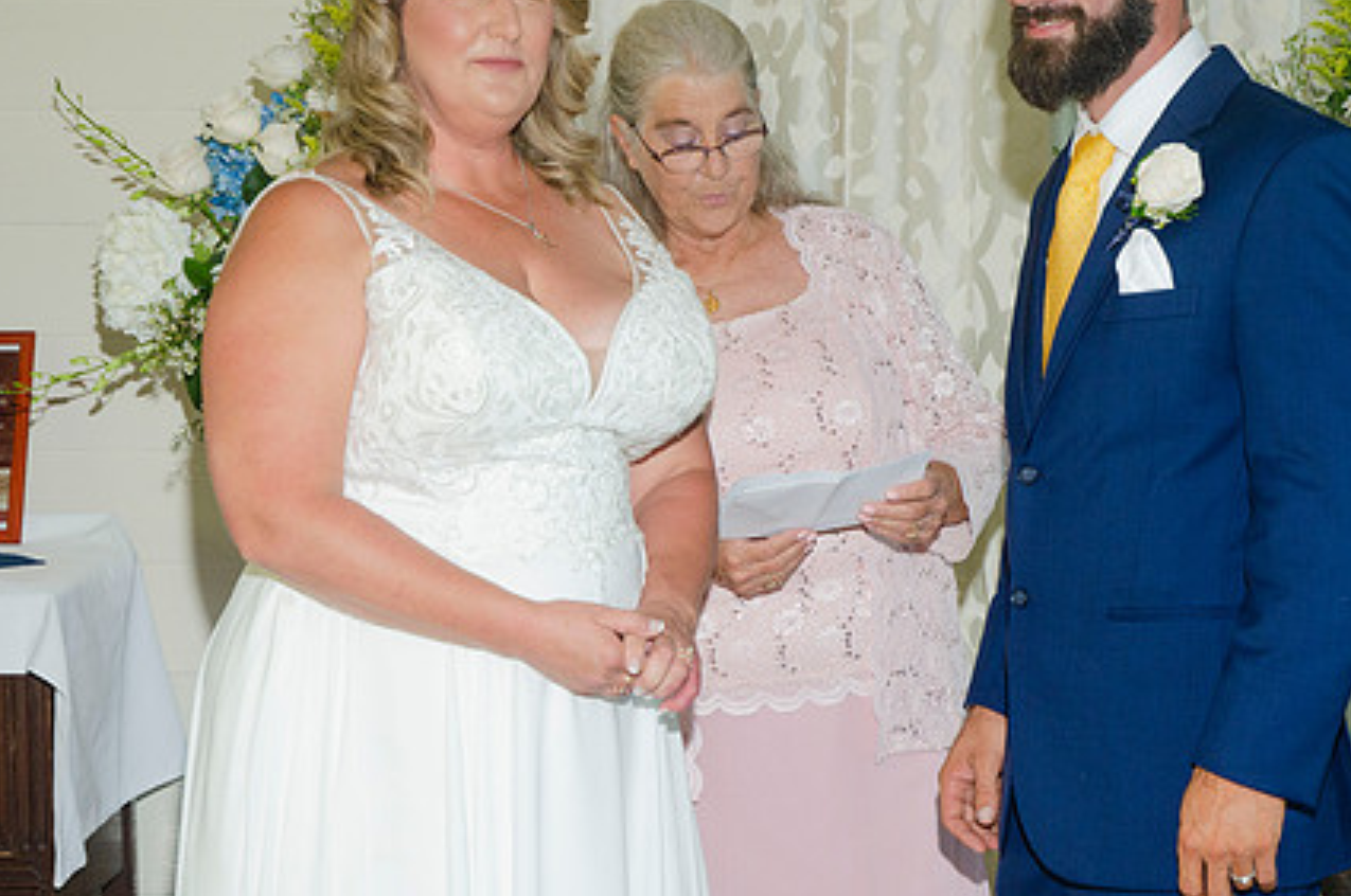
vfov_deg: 15.1
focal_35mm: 90
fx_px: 3372
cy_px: 391
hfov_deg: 22.6
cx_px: 779
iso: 400
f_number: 5.6
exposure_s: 1/125
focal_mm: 44
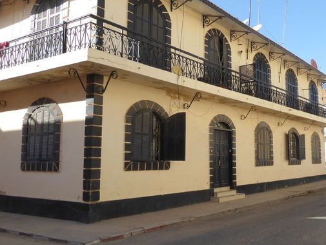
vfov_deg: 37.7
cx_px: 221
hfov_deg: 48.0
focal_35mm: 38
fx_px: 358
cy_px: 116
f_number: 3.3
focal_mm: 4.3
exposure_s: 1/500
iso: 80
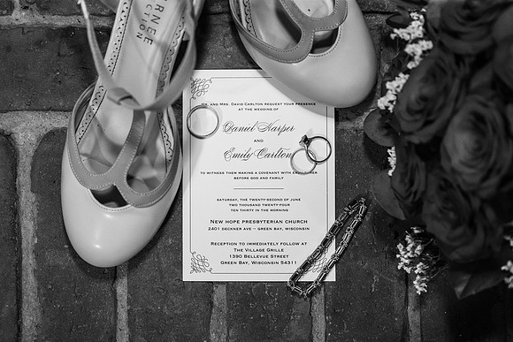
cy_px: 182
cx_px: 249
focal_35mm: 59
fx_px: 843
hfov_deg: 33.8
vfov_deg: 22.9
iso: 2500
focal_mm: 55
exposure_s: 1/320
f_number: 4
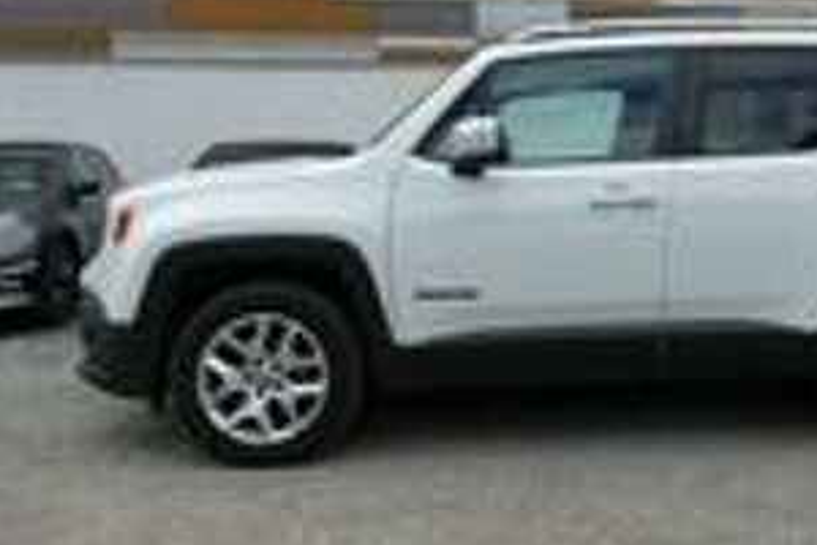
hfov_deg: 47.4
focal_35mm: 40
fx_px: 908
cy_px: 159
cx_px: 564
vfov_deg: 33.0
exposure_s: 1/1300
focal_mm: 9.12
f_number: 2.8
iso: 125
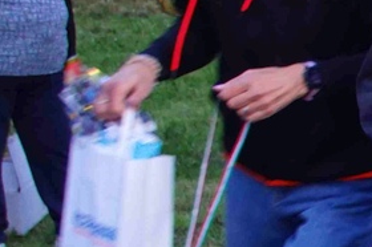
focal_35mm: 206
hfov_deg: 8.9
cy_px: 230
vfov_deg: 6.6
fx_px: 2126
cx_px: 930
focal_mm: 24
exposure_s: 1/60
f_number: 4
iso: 800
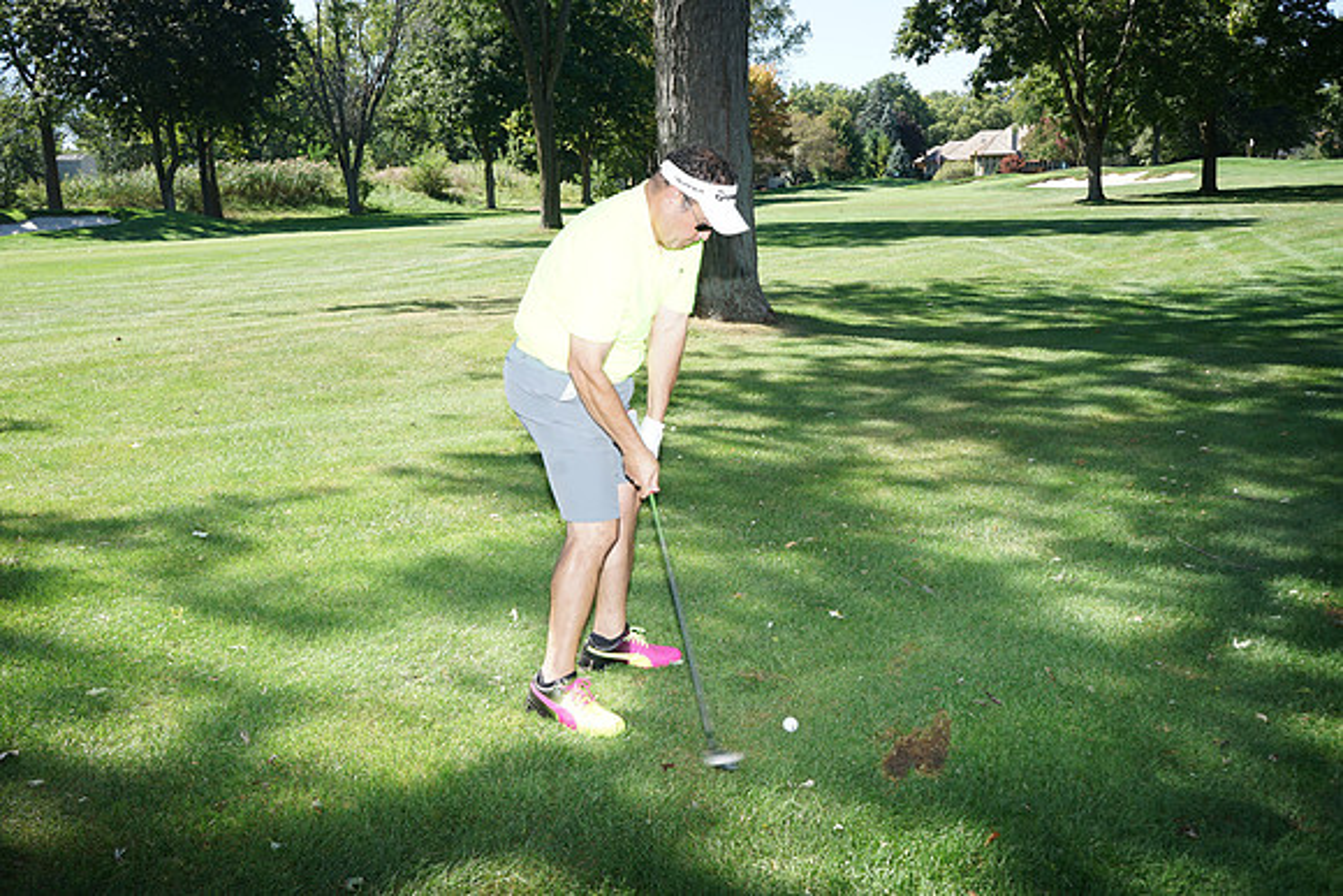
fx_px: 1157
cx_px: 672
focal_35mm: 31
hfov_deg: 60.3
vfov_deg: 42.3
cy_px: 448
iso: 200
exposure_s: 1/200
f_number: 7.1
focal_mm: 31
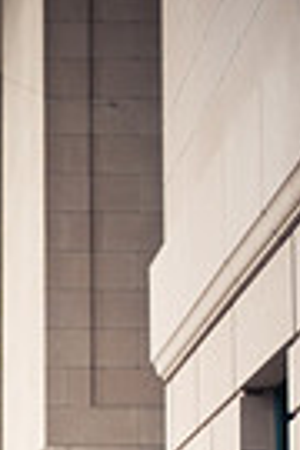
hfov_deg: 8.0
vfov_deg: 11.8
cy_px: 667
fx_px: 2087
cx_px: -162
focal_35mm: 167
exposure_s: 1/400
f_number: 1.4
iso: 200
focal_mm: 50
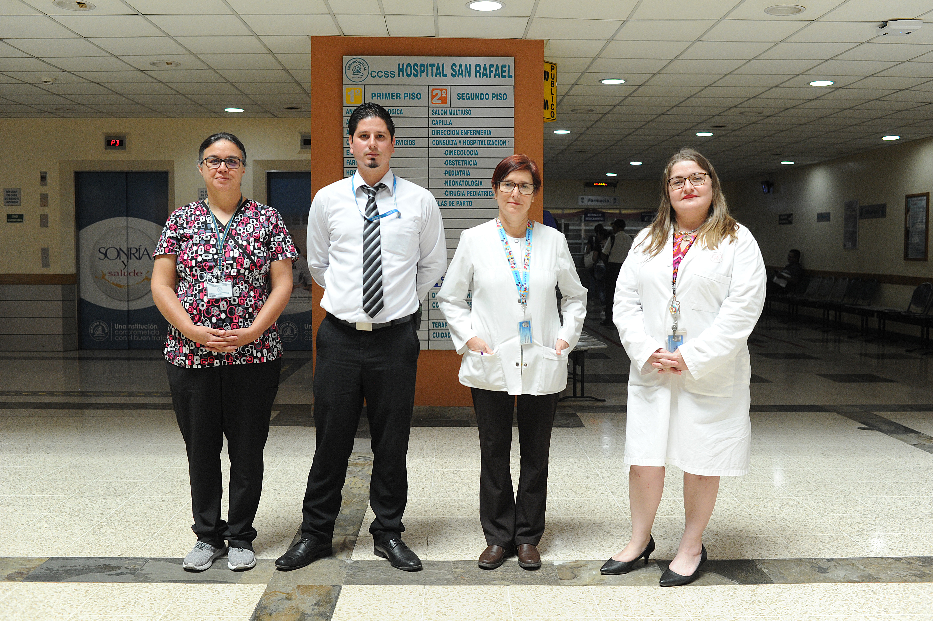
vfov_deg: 37.8
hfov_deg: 54.5
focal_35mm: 35
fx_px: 906
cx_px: 466
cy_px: 310
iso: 3200
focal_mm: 35
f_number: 3.5
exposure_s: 1/320
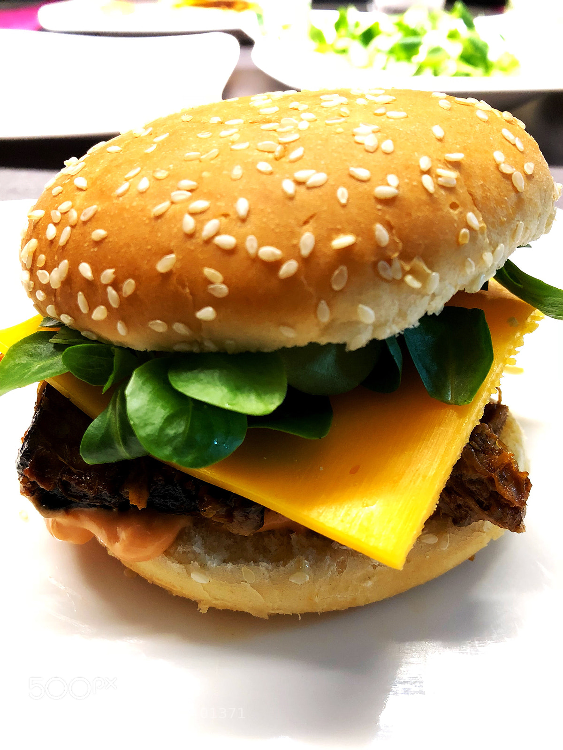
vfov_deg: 63.4
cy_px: 375
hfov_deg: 49.7
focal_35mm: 28
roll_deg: -0.9
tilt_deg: -37.1
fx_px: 607
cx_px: 282
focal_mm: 4
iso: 100
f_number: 1.8
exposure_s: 1/9
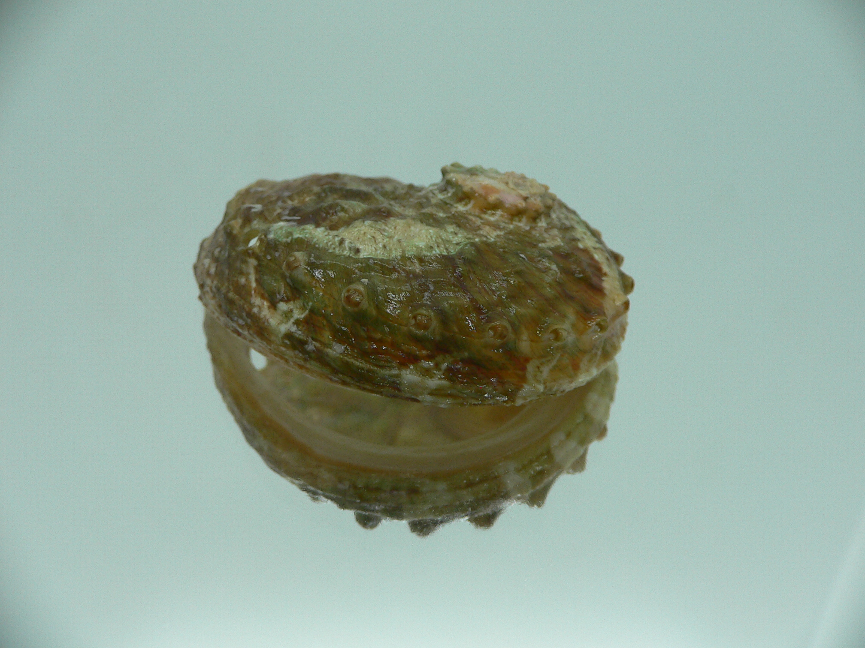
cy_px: 324
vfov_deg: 40.7
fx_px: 875
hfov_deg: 52.6
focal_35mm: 35
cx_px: 432
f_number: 2.8
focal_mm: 4.6
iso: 100
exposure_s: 1/60
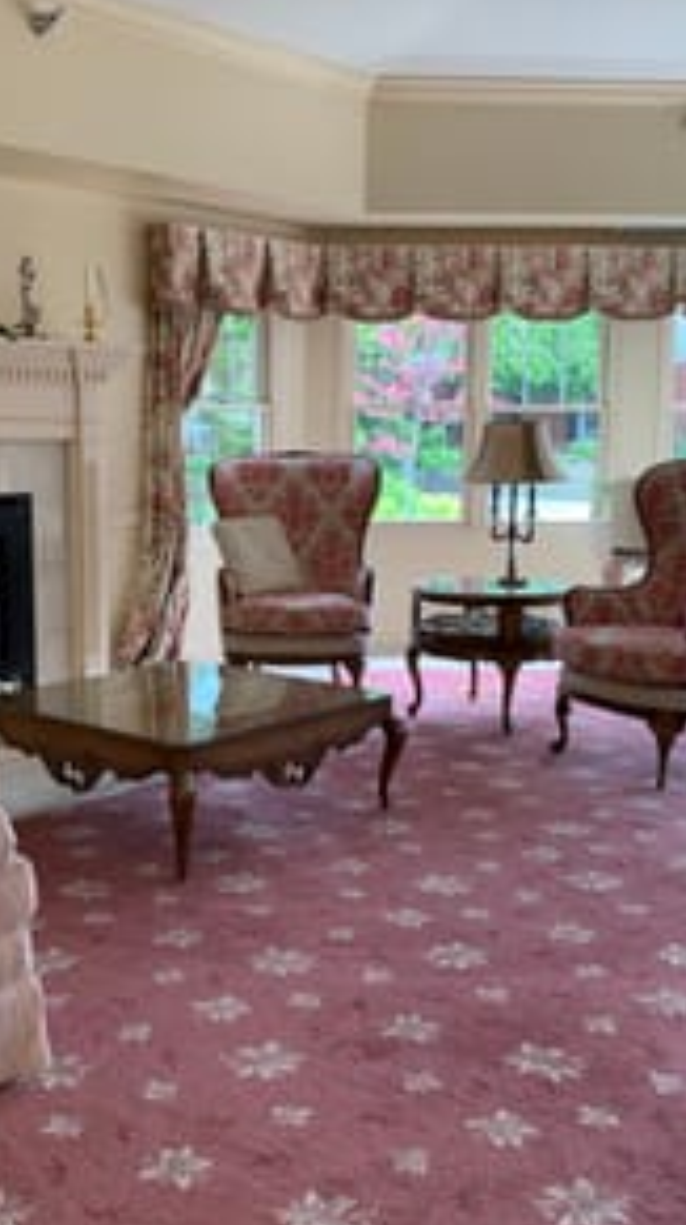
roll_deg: +0.1
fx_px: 1265
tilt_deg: -8.8
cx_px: 253
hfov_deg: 30.2
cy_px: 619
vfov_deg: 51.7
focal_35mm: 39
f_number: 1.8
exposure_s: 1/60
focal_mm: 4.25
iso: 50
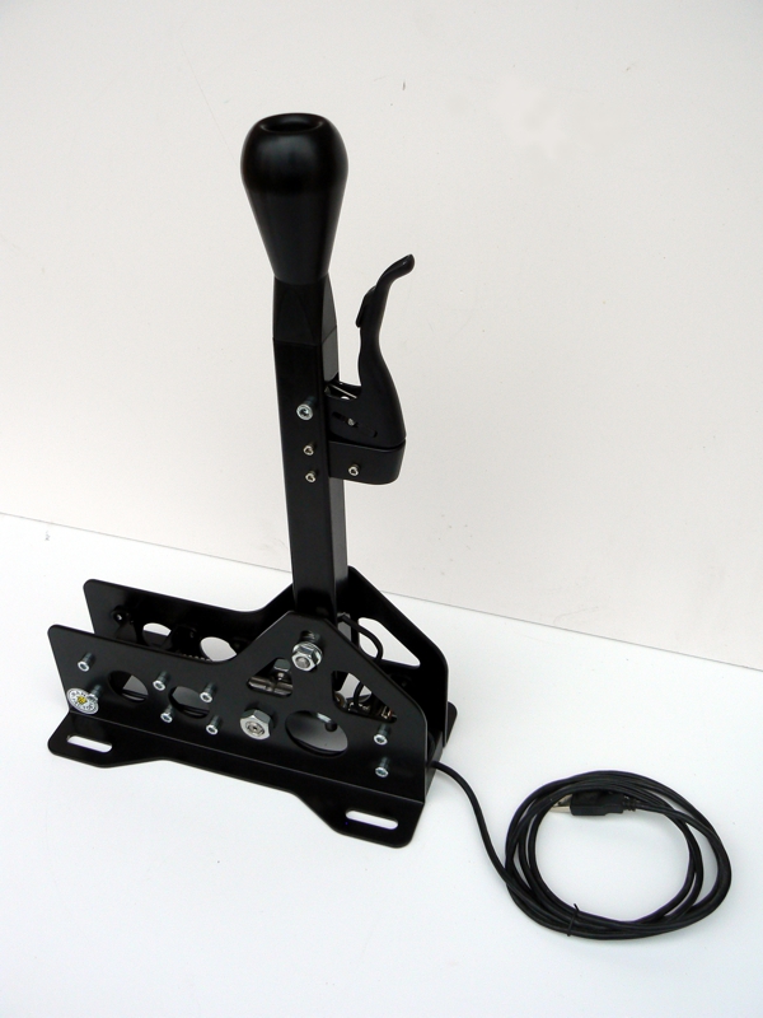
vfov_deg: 51.4
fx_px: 1058
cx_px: 382
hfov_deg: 39.7
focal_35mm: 36
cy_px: 509
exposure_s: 1/640
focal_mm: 6
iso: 100
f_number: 3.6
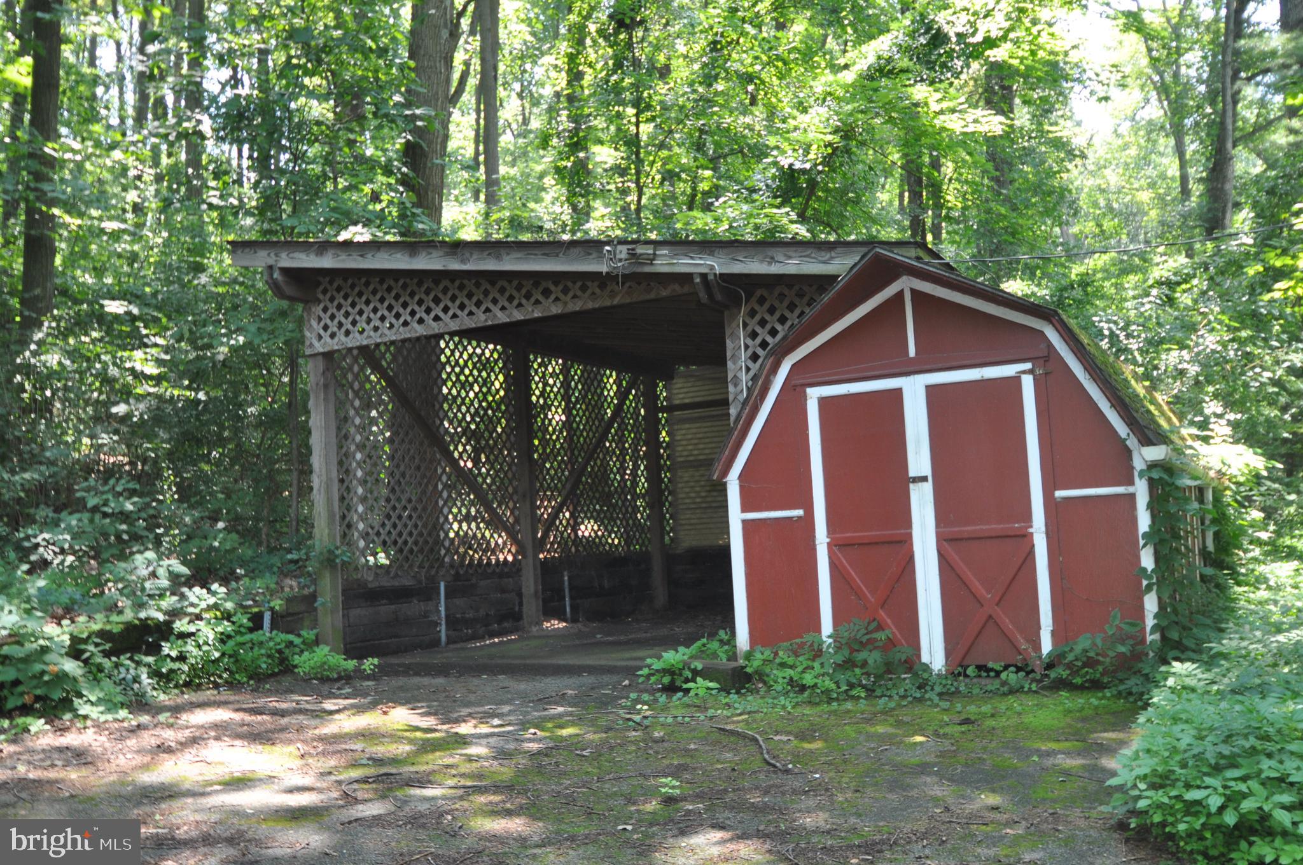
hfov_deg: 53.2
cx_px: 652
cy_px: 432
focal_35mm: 36
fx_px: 1301
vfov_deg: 36.8
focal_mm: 24
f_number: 4.5
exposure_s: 1/80
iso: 400
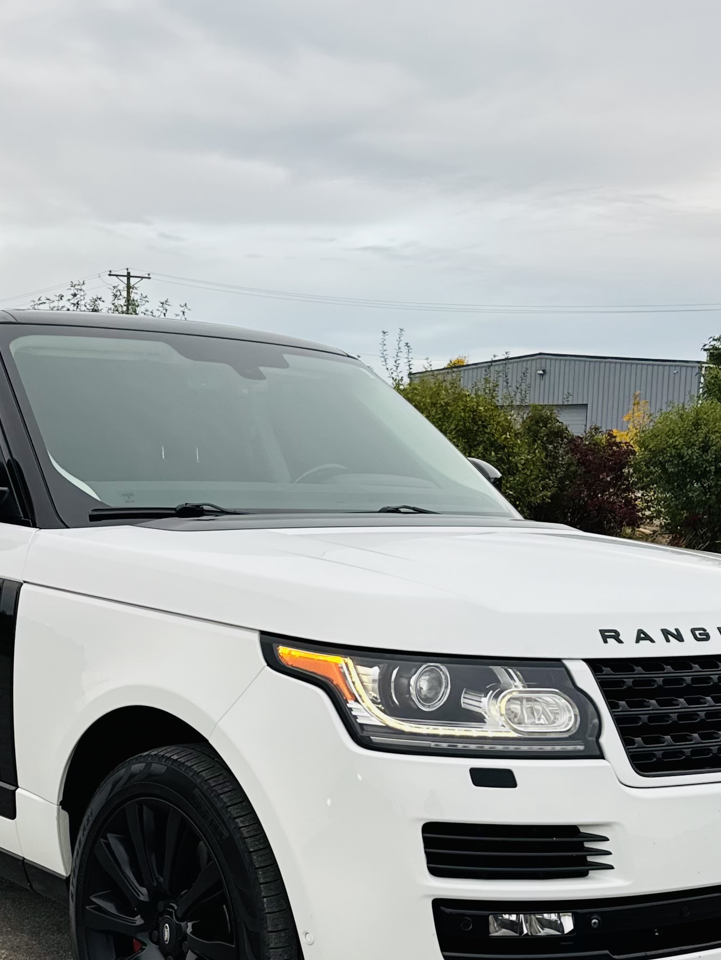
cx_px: 279
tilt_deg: -5.6
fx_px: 1527
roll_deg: -1.5
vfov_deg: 34.7
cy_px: 603
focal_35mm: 55
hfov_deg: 26.5
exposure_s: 1/176
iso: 100
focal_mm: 6.76
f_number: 1.78
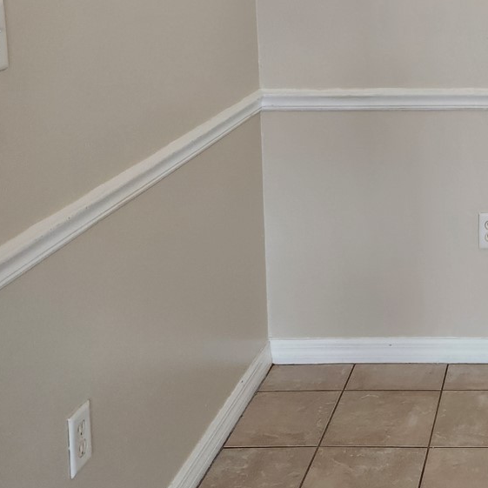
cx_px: 537
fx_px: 925
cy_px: 28
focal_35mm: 58
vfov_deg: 28.2
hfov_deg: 27.1
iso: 125
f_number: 1.8
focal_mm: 5.4
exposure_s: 1/120
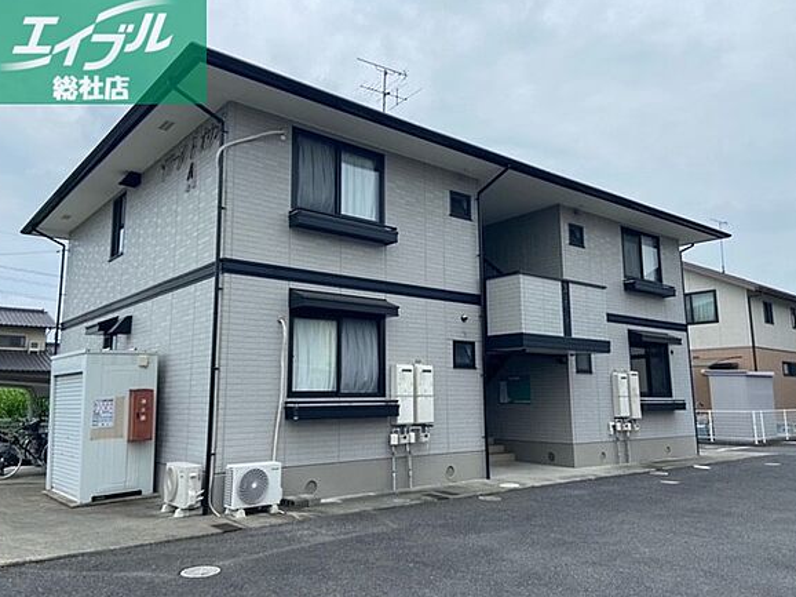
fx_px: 621
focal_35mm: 27
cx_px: 392
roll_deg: +0.8
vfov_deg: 51.3
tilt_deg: +9.4
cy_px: 302
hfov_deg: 65.3
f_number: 1.8
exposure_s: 1/1701
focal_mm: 4.25
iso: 32
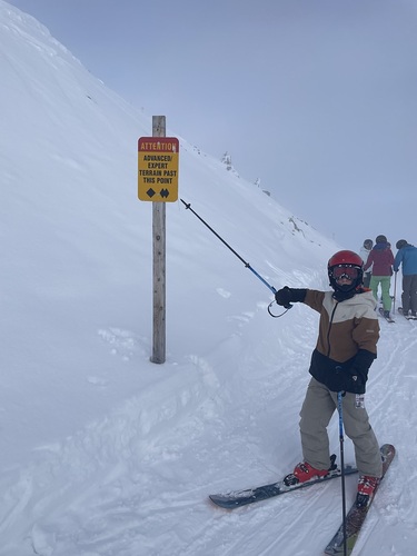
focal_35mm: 26
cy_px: 278
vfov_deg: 67.3
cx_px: 208
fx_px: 418
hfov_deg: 53.1
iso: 32
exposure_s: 1/5556
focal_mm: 4.2
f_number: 1.6
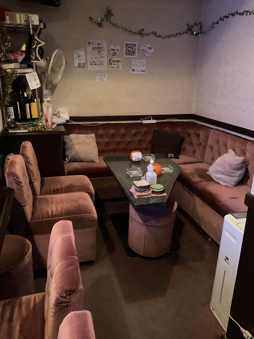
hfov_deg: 48.2
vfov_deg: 61.7
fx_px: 284
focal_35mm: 29
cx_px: 127
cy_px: 170
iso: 500
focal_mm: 3
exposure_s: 1/17
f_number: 1.8
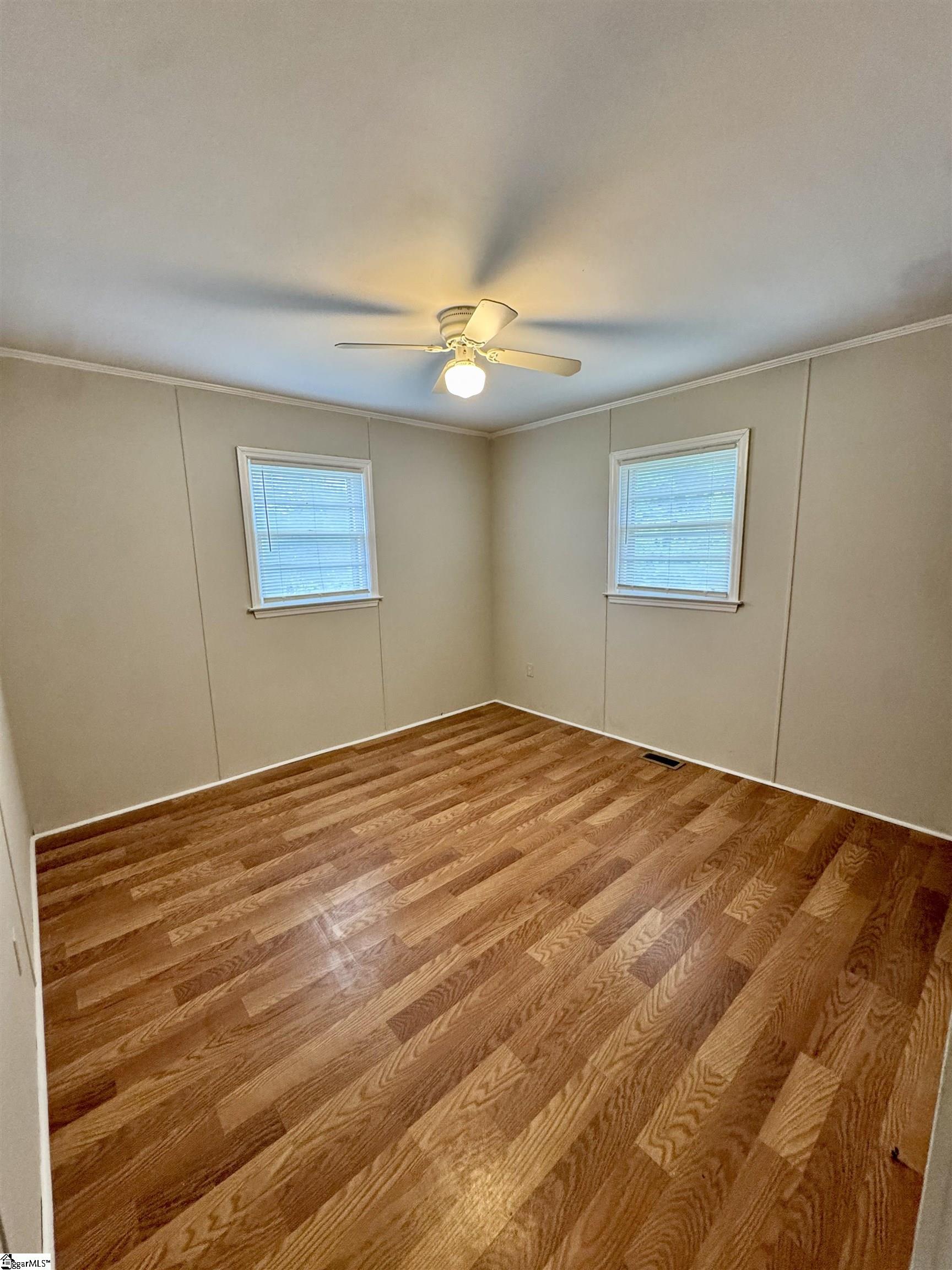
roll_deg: +1.8
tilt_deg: -8.8
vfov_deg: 102.1
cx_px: 476
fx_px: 513
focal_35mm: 14
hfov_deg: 85.7
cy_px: 635
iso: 320
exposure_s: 1/60
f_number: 2.2
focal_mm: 2.22
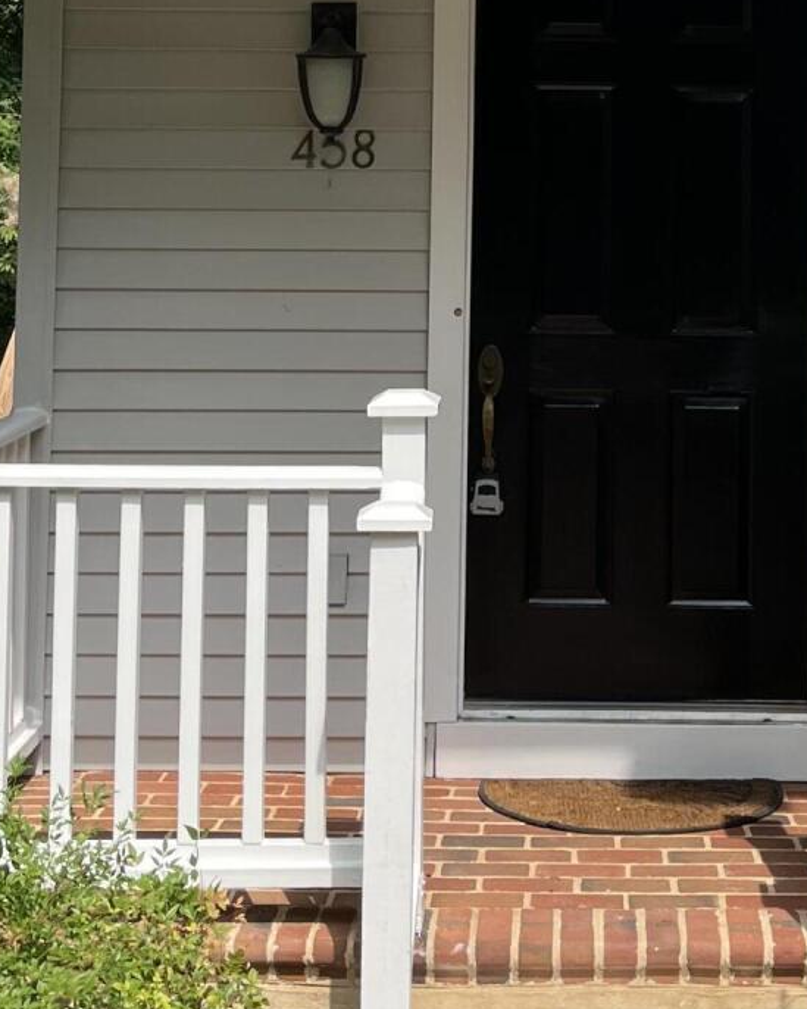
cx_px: 632
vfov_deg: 24.9
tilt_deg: +2.9
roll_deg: +0.2
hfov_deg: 20.5
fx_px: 2209
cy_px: 87
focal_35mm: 74
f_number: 1.6
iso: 50
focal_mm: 5.1
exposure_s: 1/1580
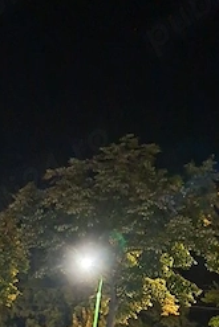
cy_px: 429
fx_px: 829
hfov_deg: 13.9
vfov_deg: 20.4
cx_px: -130
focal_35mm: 91
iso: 1250
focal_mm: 4
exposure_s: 1/10
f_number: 1.8
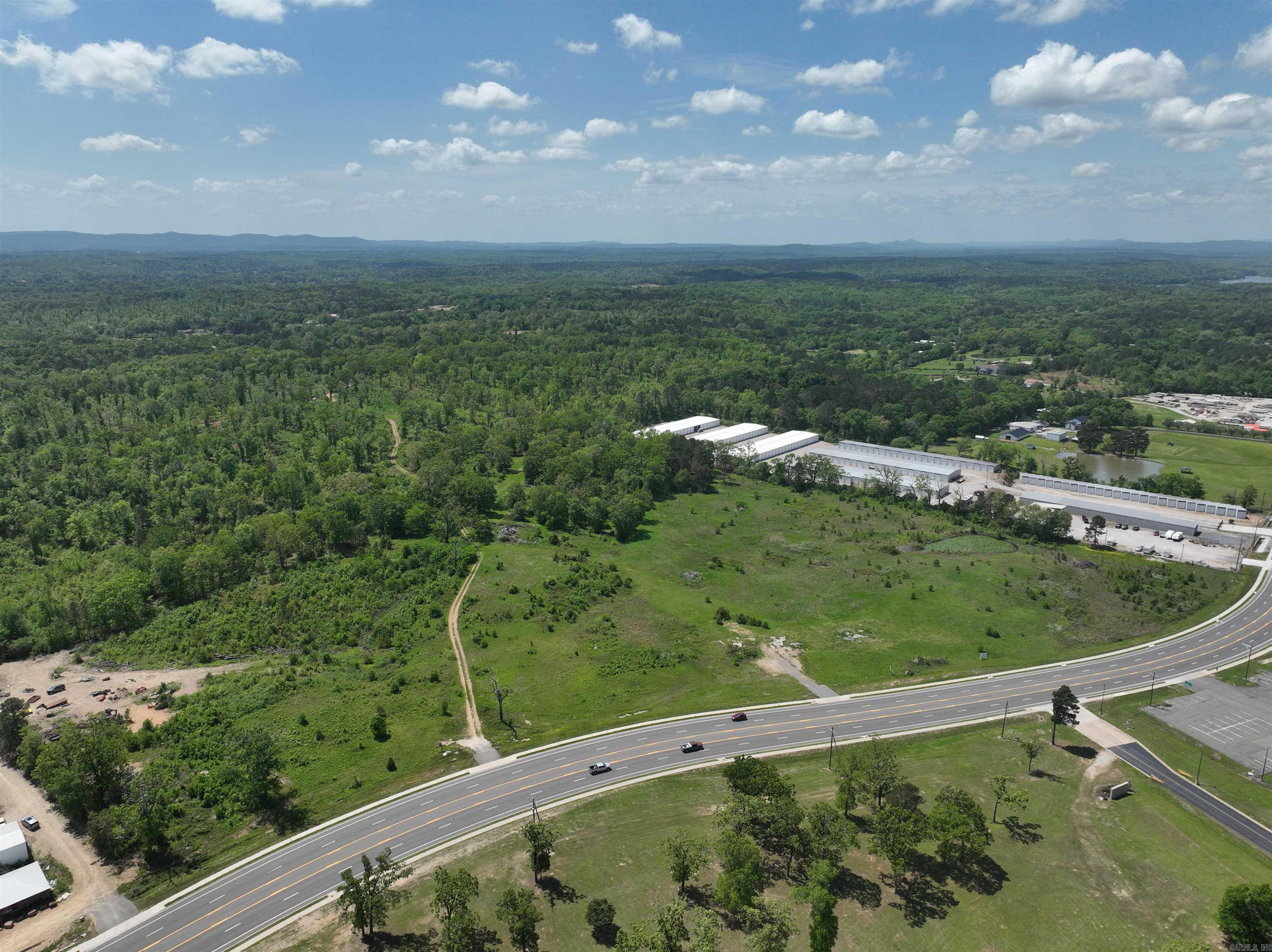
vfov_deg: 56.8
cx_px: 636
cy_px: 476
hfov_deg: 71.6
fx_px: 881
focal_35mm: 24
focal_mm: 12.29
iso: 100
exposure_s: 1/2500
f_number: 2.8
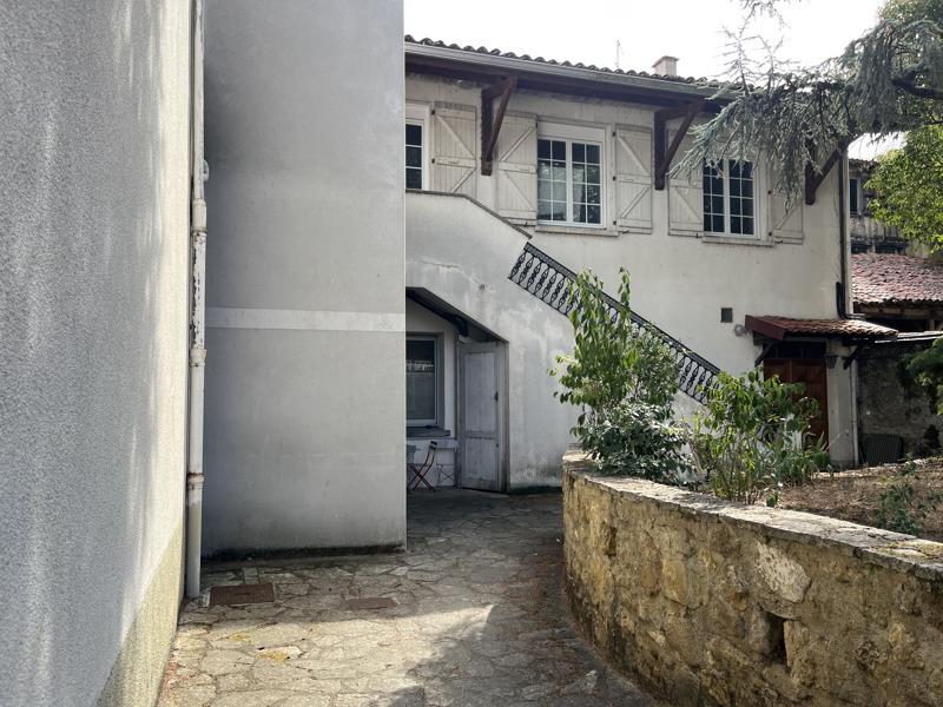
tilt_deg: +2.3
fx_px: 708
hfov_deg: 67.3
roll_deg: +0.4
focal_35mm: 26
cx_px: 472
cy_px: 354
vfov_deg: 53.1
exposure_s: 1/527
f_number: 1.6
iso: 50
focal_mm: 5.1
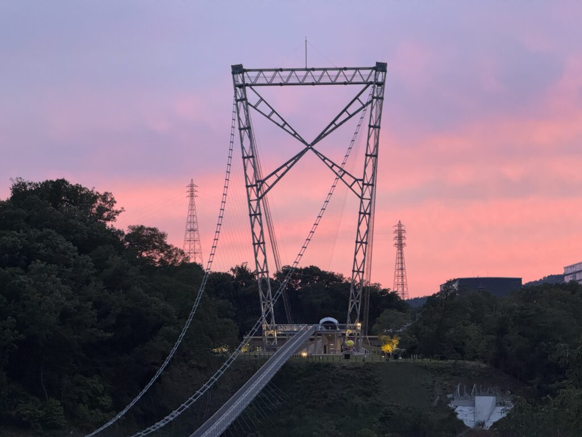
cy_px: 218
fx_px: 2018
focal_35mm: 120
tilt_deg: +3.5
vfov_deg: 12.3
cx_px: 291
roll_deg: +0.6
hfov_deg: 16.4
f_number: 2.8
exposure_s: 1/59
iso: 640
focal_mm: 15.66
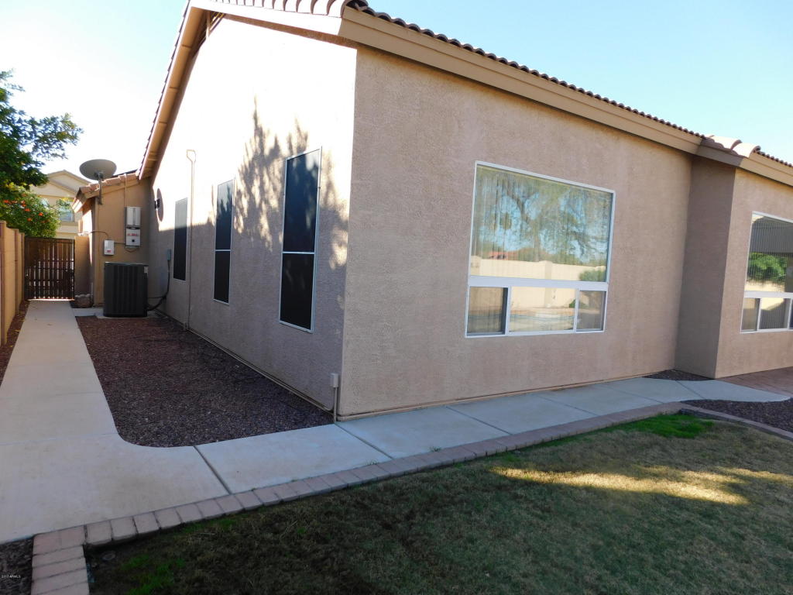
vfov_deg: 58.9
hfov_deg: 73.9
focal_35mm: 23
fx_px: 527
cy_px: 298
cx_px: 396
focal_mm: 4
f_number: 3
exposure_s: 1/400
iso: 125
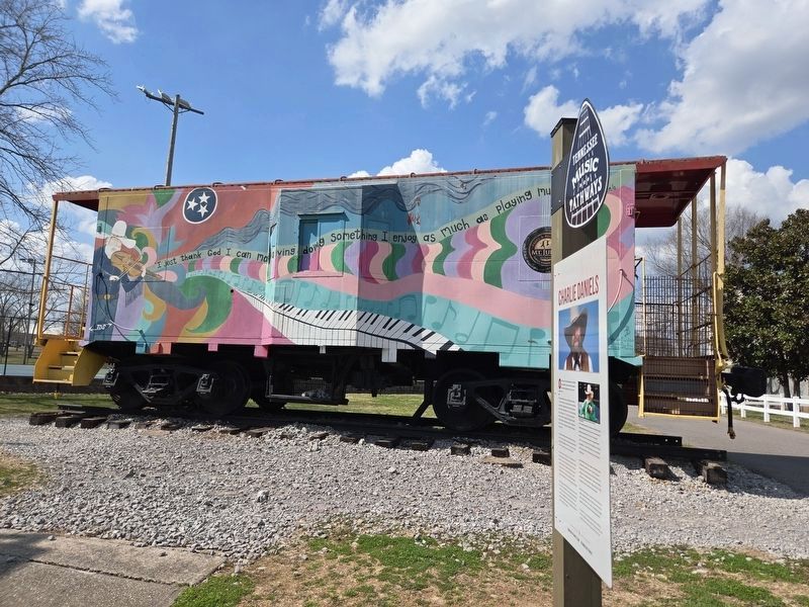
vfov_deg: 58.9
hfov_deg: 73.9
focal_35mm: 23
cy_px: 304
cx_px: 404
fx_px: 538
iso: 25
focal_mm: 5.4
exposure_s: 1/2289
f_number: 1.8
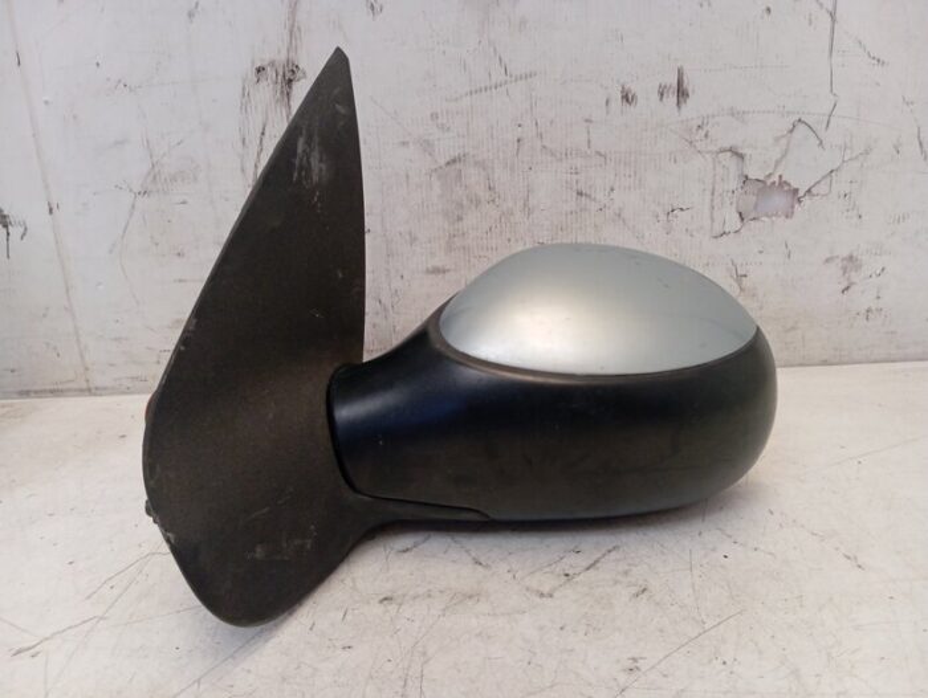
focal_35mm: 28
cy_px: 349
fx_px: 752
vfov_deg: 49.9
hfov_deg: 63.4
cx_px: 464
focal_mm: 4.22
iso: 230
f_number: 1.8
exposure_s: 1/33.3
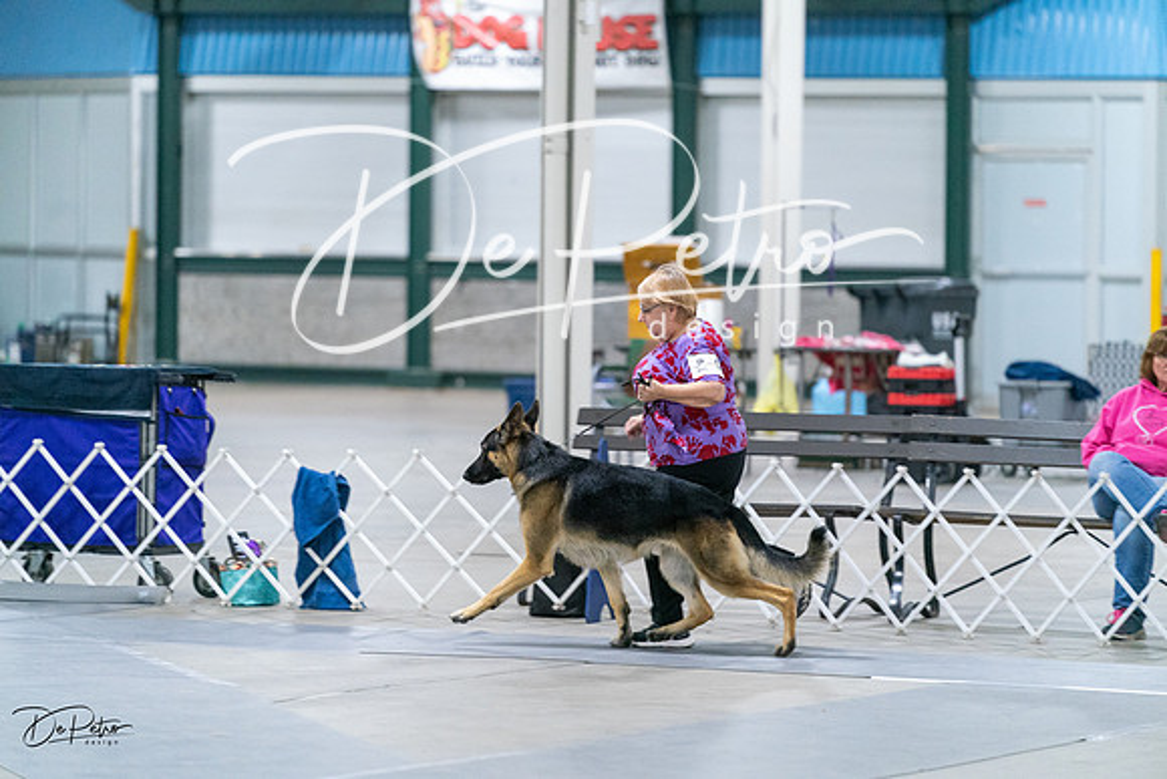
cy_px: 390
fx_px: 6485
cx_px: 584
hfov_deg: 10.3
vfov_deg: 6.9
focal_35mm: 200
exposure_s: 1/250
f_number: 2.8
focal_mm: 200
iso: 5000
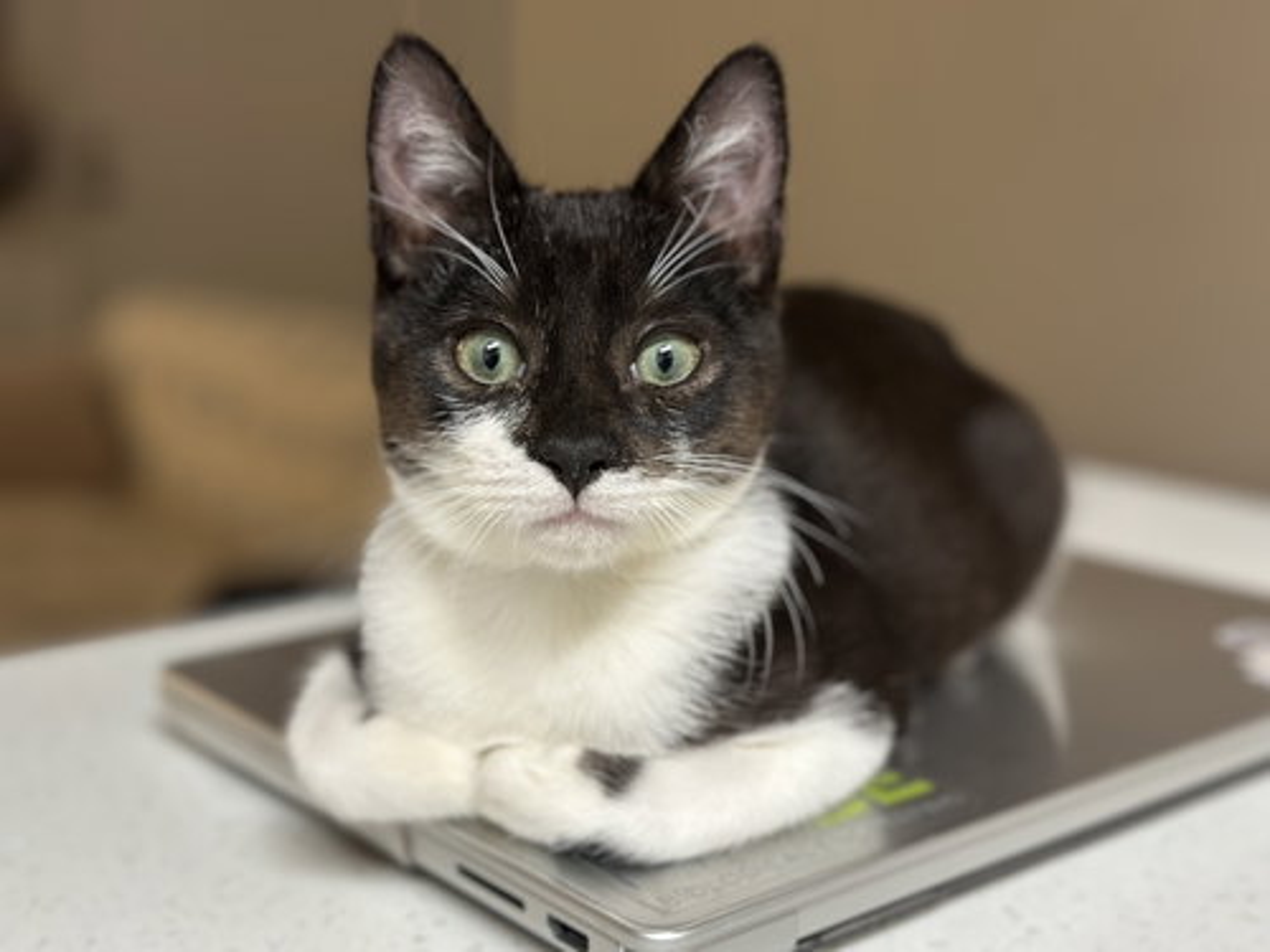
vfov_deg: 30.3
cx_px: 635
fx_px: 1761
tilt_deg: -10.8
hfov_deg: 39.7
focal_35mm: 48
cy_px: 476
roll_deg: -0.2
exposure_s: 1/60
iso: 125
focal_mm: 6.86
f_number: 1.78
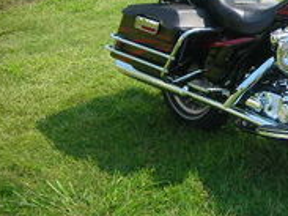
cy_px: 49
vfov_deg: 17.6
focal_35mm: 83
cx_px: 299
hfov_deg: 22.5
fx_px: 690
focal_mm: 6.3
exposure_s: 1/285
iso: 50
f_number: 3.2
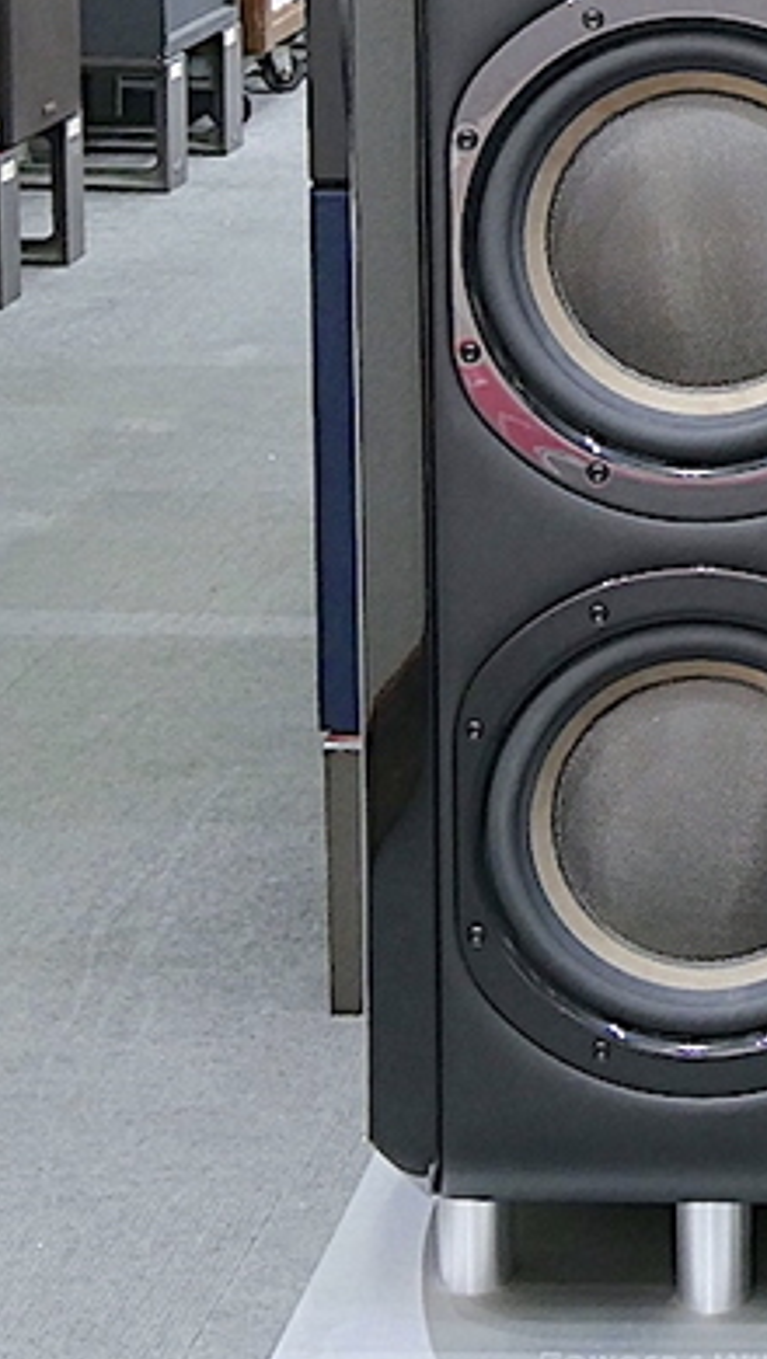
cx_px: 1168
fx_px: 4834
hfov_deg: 8.8
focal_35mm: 134
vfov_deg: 15.9
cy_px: 373
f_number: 4.1
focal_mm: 9
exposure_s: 1/5
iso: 200
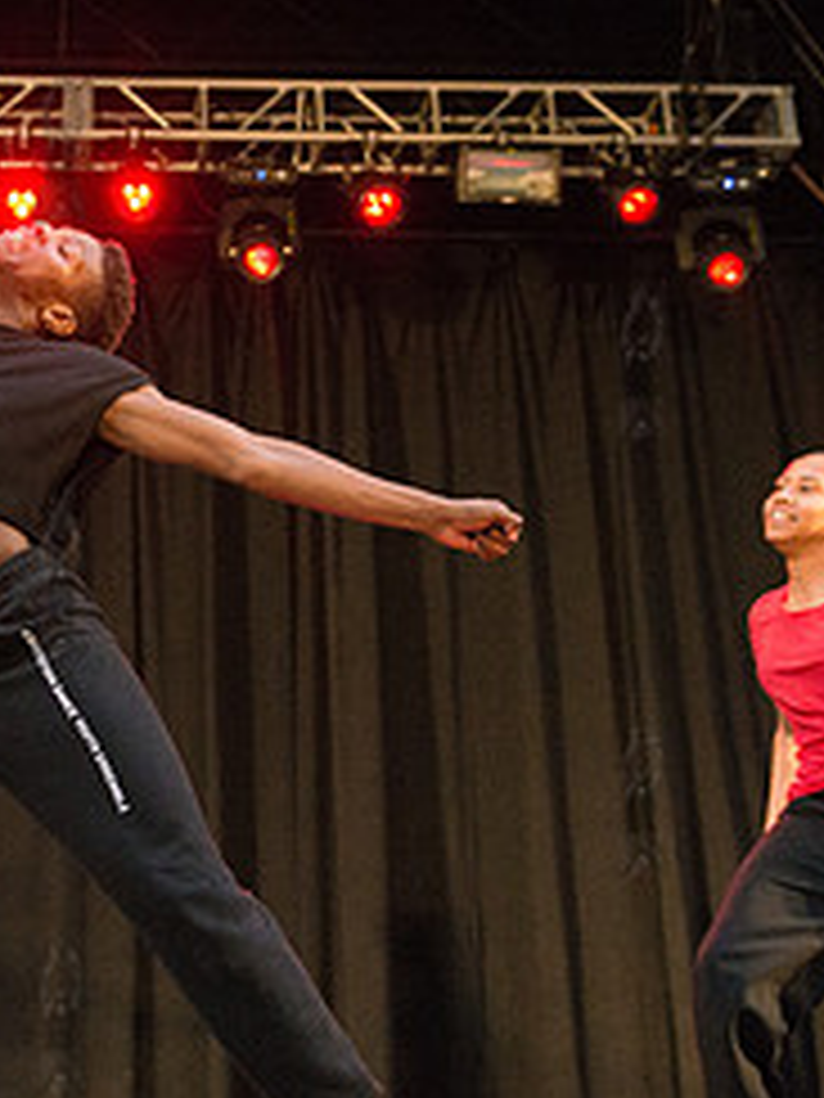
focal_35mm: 58
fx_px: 1841
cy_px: 578
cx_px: 59
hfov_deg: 24.4
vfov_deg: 33.2
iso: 4000
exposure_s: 1/1250
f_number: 2.8
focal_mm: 24
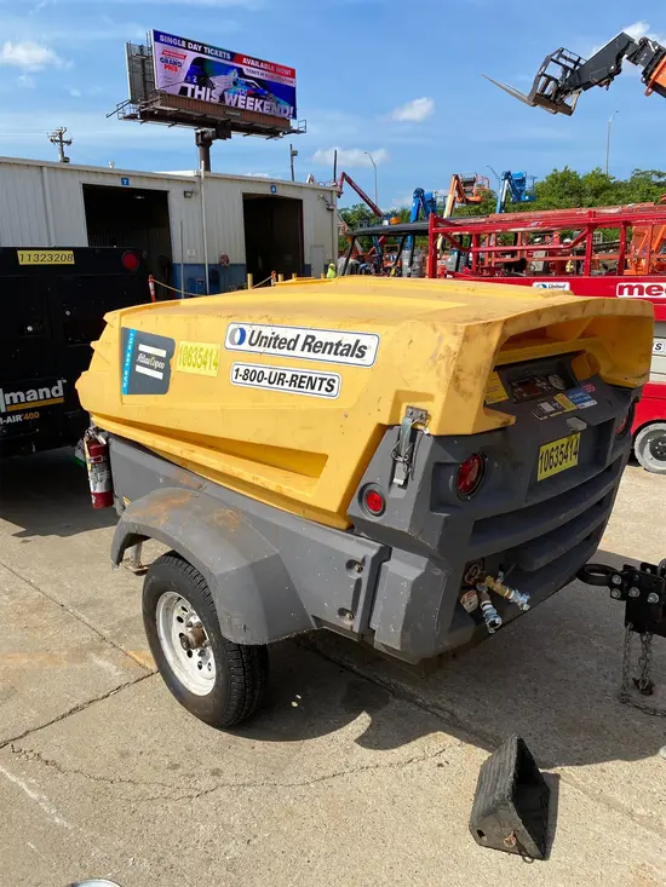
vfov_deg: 67.3
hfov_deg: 53.1
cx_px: 333
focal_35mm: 26
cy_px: 444
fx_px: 667
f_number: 1.8
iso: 32
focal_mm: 4.25
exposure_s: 1/4115
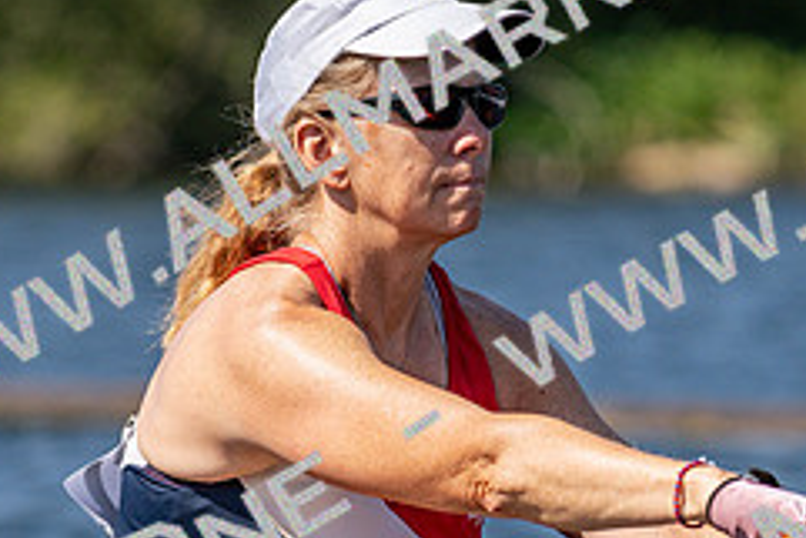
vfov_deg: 1.9
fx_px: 16196
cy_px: 443
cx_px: 251
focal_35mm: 723
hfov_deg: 2.9
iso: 250
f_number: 6.3
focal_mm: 300
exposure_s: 1/2000
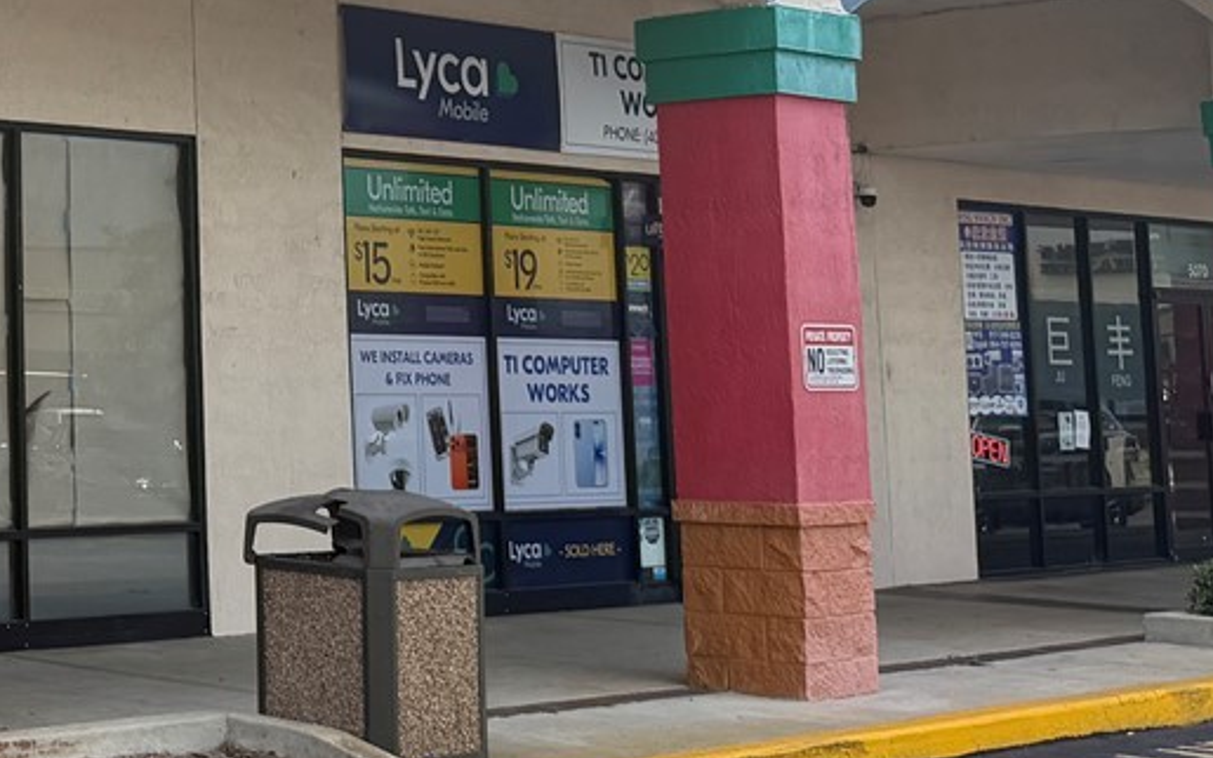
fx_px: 2612
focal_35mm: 79
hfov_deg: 23.5
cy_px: 47
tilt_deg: +7.3
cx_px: -309
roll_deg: +0.9
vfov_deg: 16.3
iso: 80
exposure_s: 1/2053
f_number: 1.78
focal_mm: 6.76
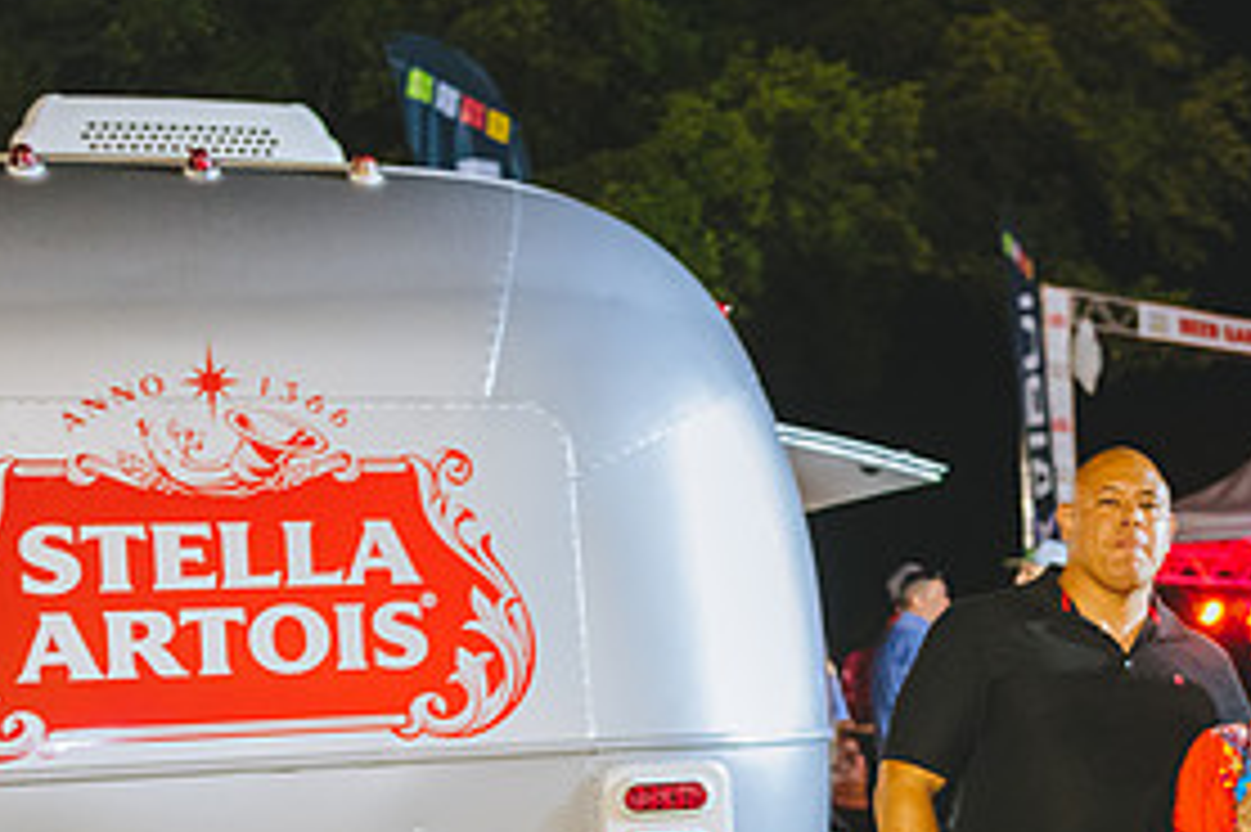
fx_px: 2466
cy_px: 762
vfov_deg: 18.8
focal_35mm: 71
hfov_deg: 27.1
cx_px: 1215
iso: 4000
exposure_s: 1/60
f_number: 2.8
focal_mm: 34
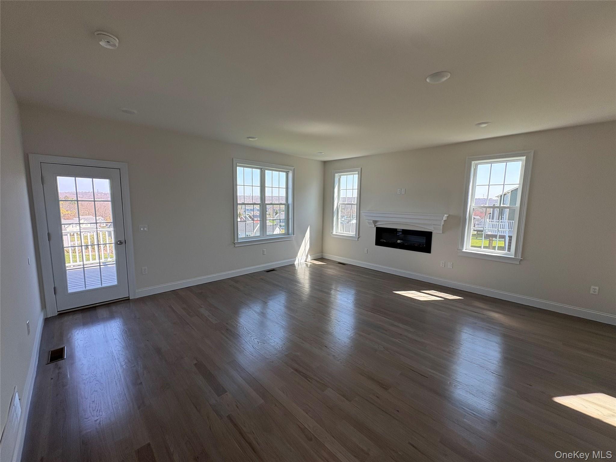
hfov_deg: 102.1
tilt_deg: -6.6
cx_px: 308
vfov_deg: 85.7
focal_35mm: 14
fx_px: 249
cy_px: 231
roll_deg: -0.2
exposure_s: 1/190
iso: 64
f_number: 2.2
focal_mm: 2.22
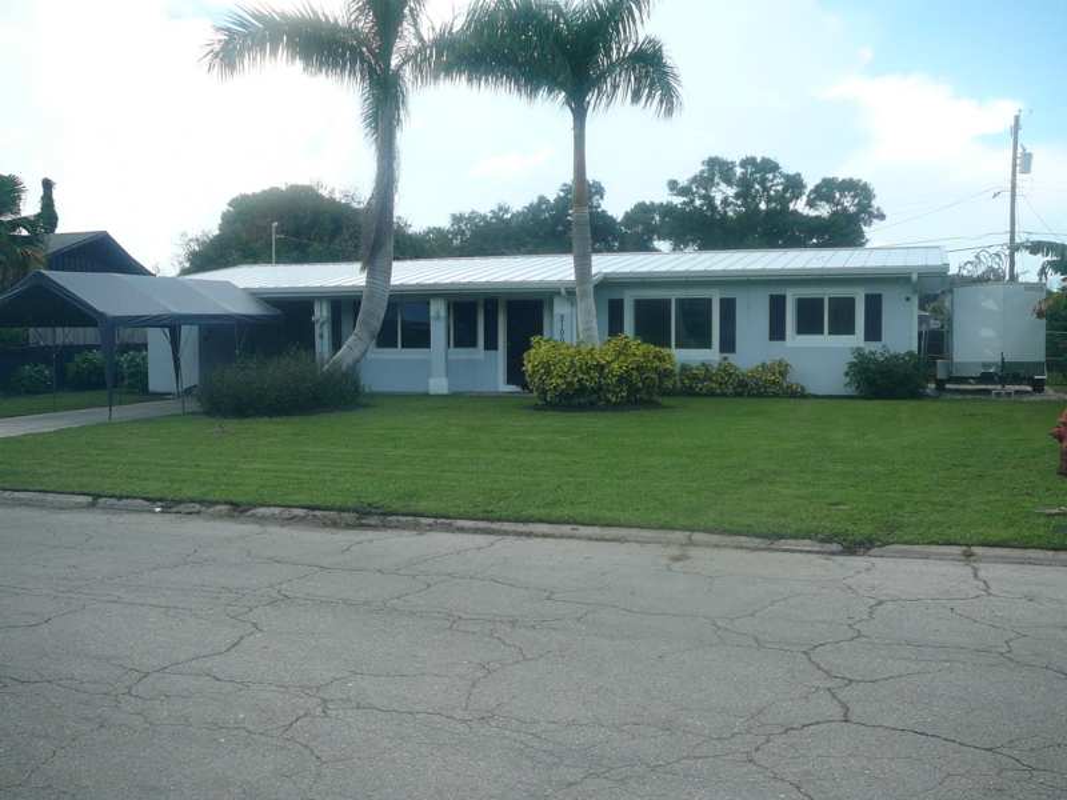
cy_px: 400
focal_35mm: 35
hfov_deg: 52.6
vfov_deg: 40.7
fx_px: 1079
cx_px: 534
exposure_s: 1/500
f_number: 2.8
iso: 80
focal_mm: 5.2
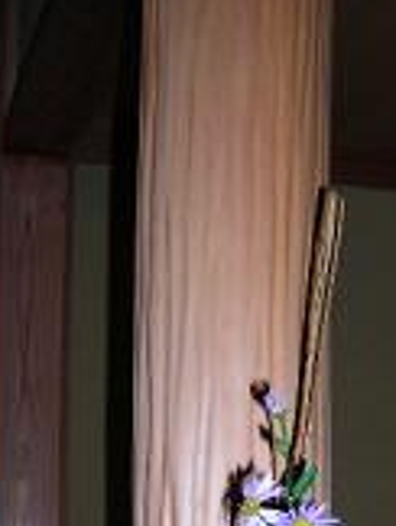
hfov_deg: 16.2
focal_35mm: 90
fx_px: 1369
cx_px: 377
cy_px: 584
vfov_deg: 20.7
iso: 50
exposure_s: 1/60.1
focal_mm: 6.3
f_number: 3.2
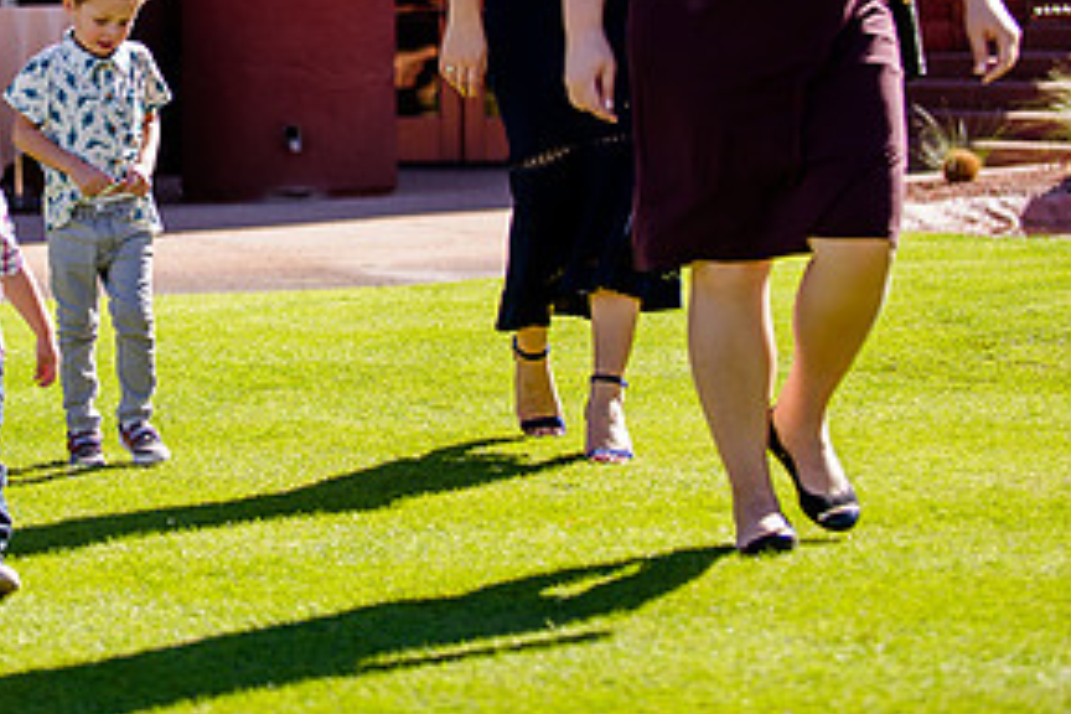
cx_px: 100
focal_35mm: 141
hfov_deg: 14.4
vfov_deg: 9.7
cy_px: 102
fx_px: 4194
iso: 200
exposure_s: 1/800
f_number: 2.8
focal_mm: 70
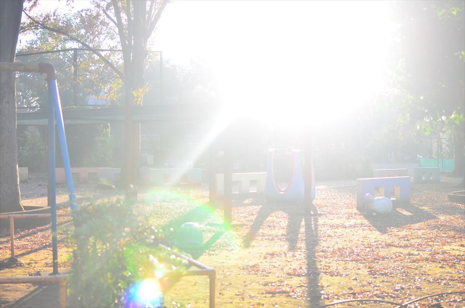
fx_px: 677
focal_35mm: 52
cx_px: 232
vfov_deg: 25.6
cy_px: 154
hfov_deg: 37.9
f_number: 3.2
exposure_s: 1/160
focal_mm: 35
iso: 250
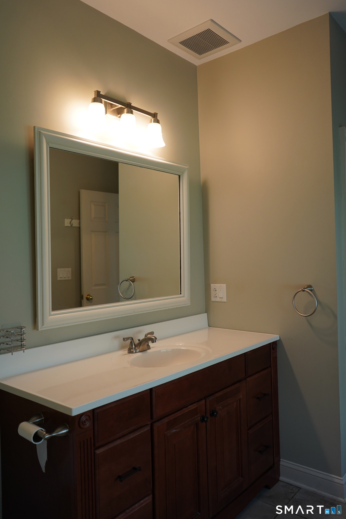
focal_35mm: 28
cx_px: 173
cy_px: 260
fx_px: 404
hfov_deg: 46.4
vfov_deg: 65.5
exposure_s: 1/160
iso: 1000
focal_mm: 28
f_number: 4
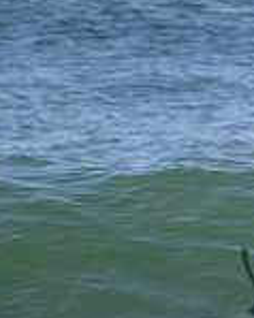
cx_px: 461
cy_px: 264
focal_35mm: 2931
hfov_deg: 0.5
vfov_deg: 0.7
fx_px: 27570
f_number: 11
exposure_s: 1/2000
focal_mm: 800
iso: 800
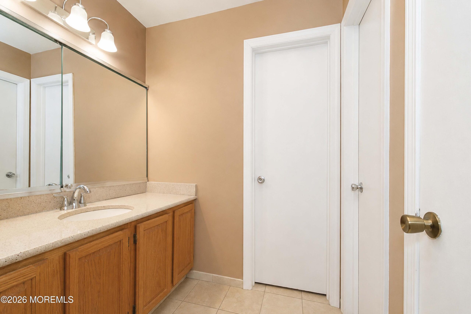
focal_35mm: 15
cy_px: 157
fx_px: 196
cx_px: 236
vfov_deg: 77.3
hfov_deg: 100.4
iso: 2000
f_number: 9
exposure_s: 1/60
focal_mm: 10
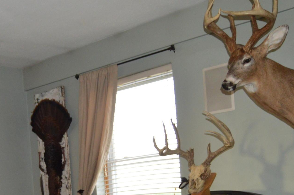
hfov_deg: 30.4
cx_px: 41
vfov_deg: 20.0
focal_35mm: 64
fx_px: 522
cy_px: 228
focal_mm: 18
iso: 800
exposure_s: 1/60
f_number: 3.5
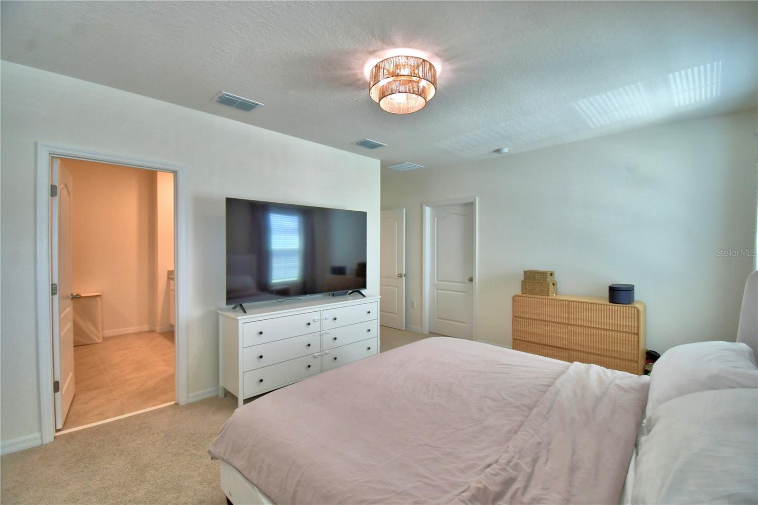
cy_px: 252
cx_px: 379
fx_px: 316
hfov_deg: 100.4
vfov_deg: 77.3
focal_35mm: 15
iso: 400
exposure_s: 1/100
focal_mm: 10
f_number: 4.5
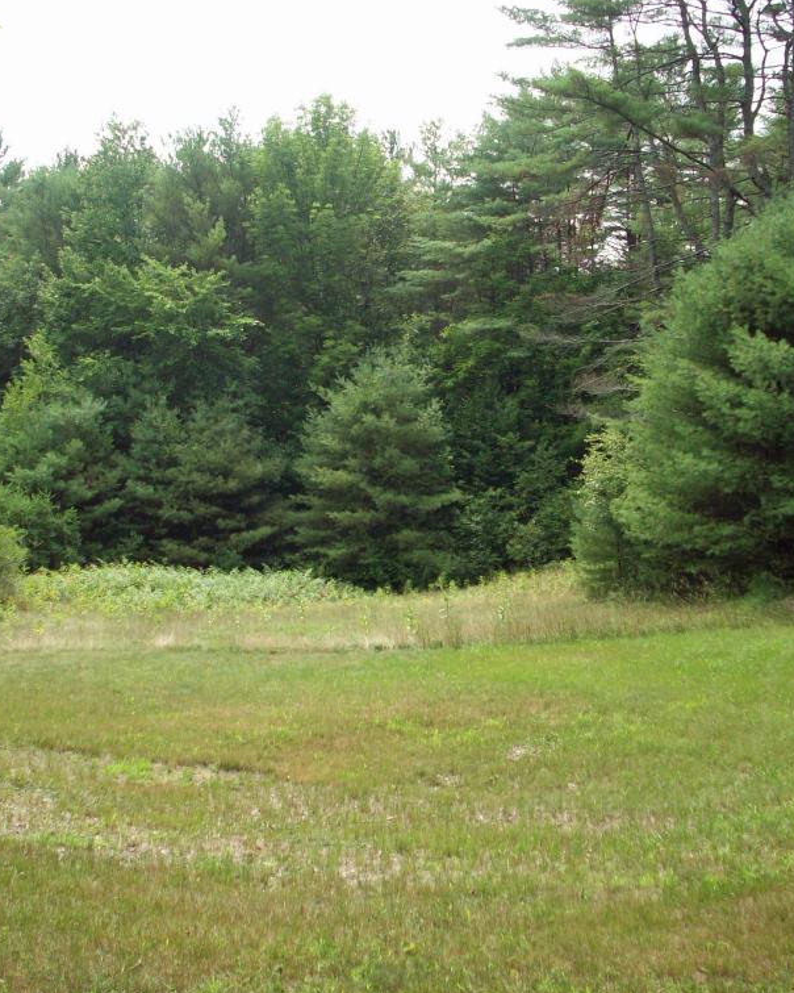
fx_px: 1439
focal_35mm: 49
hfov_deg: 30.8
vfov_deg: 38.0
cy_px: 492
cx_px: 365
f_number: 2.8
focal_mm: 6.2
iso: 80
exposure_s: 1/373
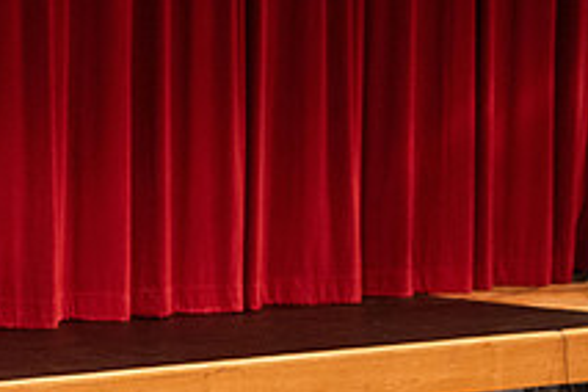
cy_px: 465
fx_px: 4099
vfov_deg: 5.5
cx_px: -52
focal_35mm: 251
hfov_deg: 8.1
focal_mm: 92
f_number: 2.8
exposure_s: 1/80
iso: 2500
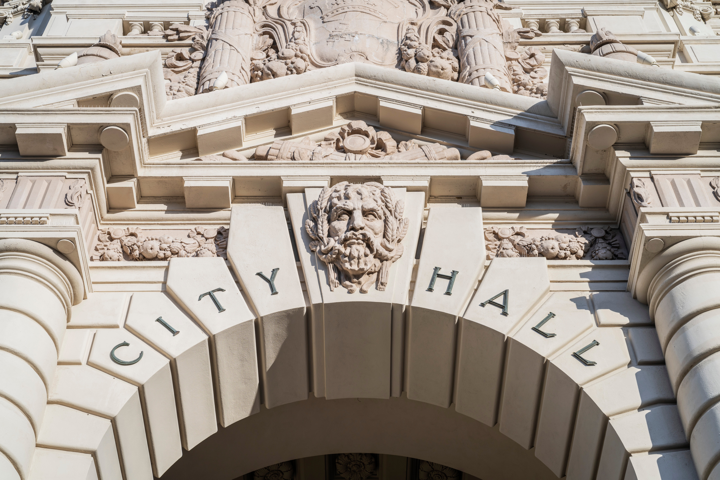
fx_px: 1040
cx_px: 360
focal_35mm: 52
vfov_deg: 26.0
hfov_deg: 38.2
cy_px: 240
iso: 100
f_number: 8
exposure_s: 1/160
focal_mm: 52
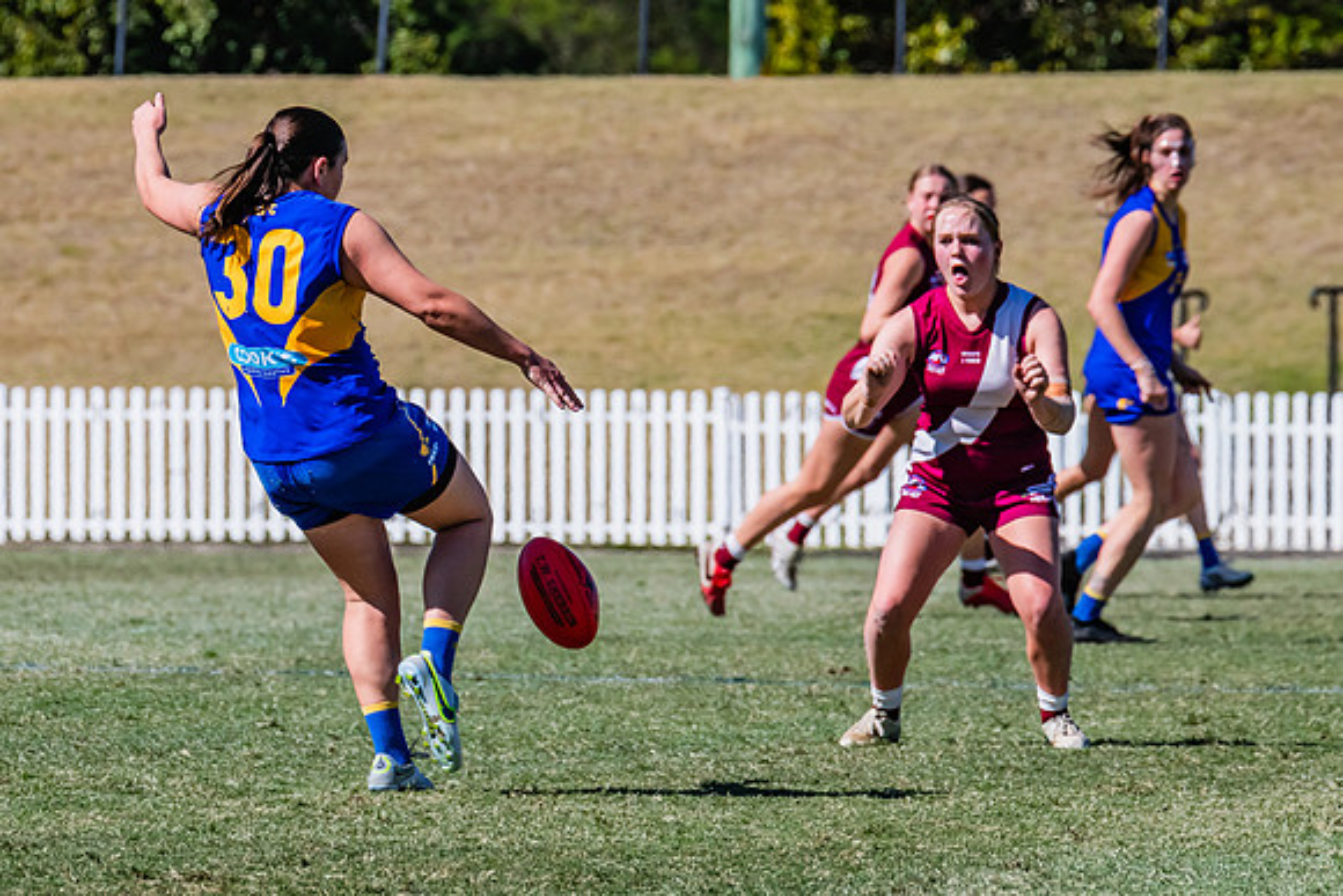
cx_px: 422
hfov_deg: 3.7
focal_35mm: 562
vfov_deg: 2.4
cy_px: 332
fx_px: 20956
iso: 800
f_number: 13
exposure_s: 1/1600
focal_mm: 360
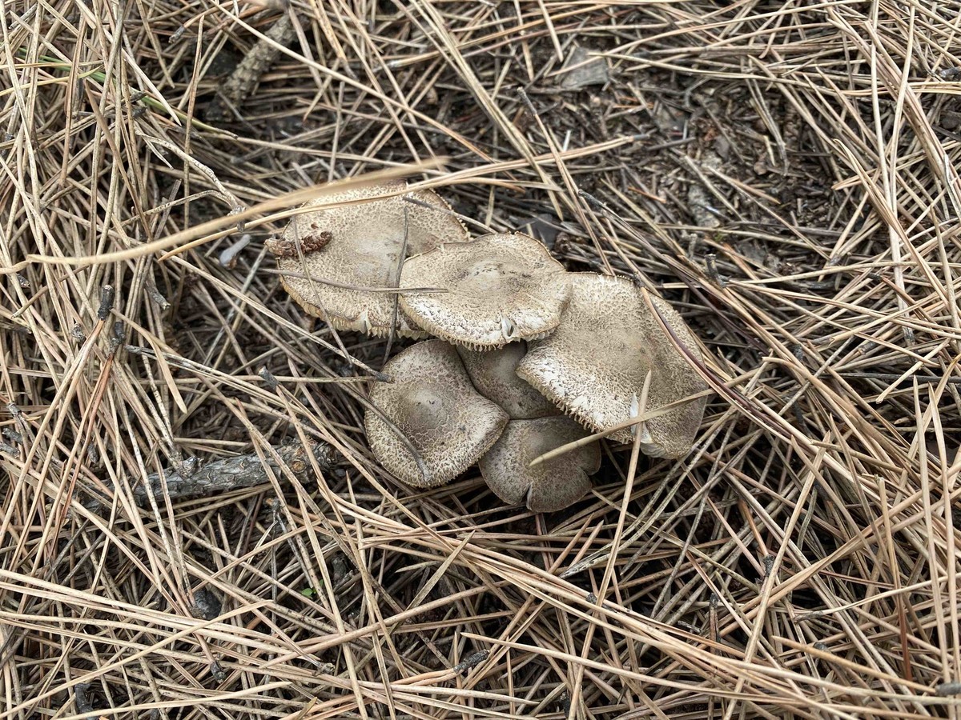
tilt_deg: -66.5
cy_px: 360
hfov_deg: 67.3
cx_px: 480
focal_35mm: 26
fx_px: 722
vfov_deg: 53.1
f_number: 1.8
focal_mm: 4.25
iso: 50
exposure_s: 1/121
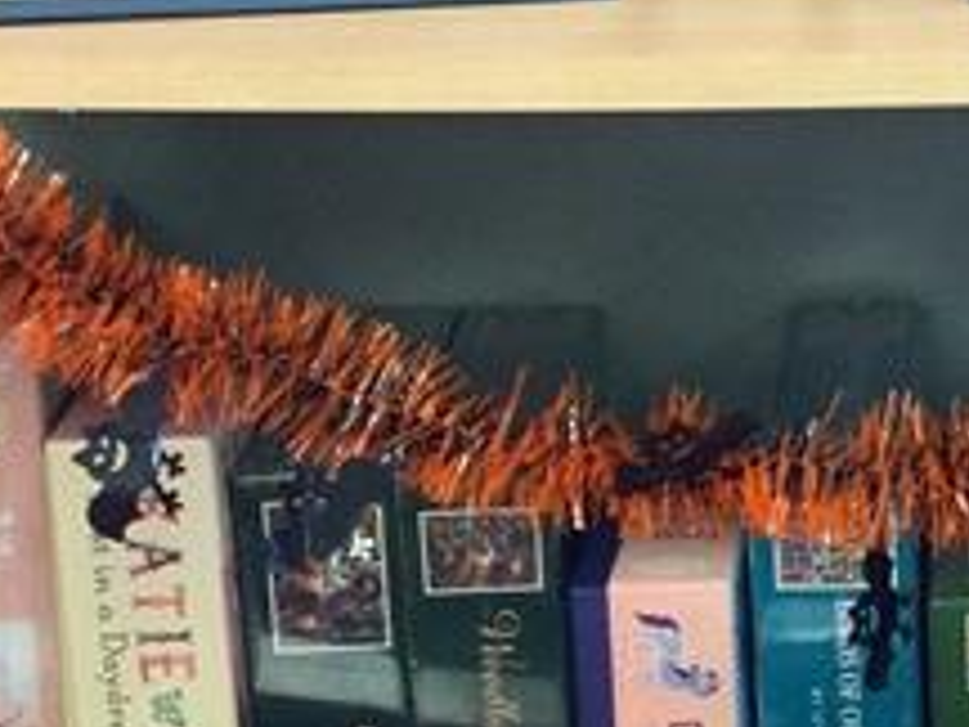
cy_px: 547
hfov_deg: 16.4
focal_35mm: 117
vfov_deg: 12.6
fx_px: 3275
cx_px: 1027
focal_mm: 3.3
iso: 64
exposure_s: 1/30
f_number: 2.4
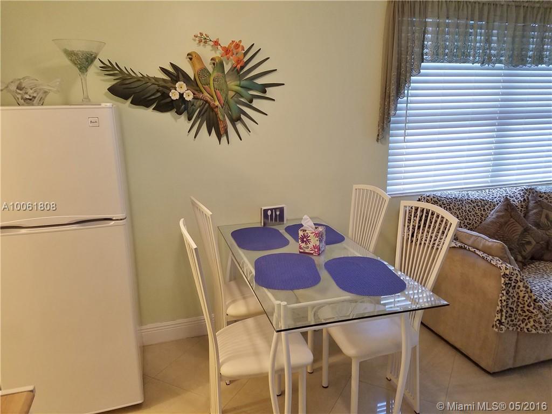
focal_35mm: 27
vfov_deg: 51.4
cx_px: 276
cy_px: 207
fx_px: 431
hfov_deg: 65.3
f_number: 1.7
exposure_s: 1/24
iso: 160
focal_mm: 4.25
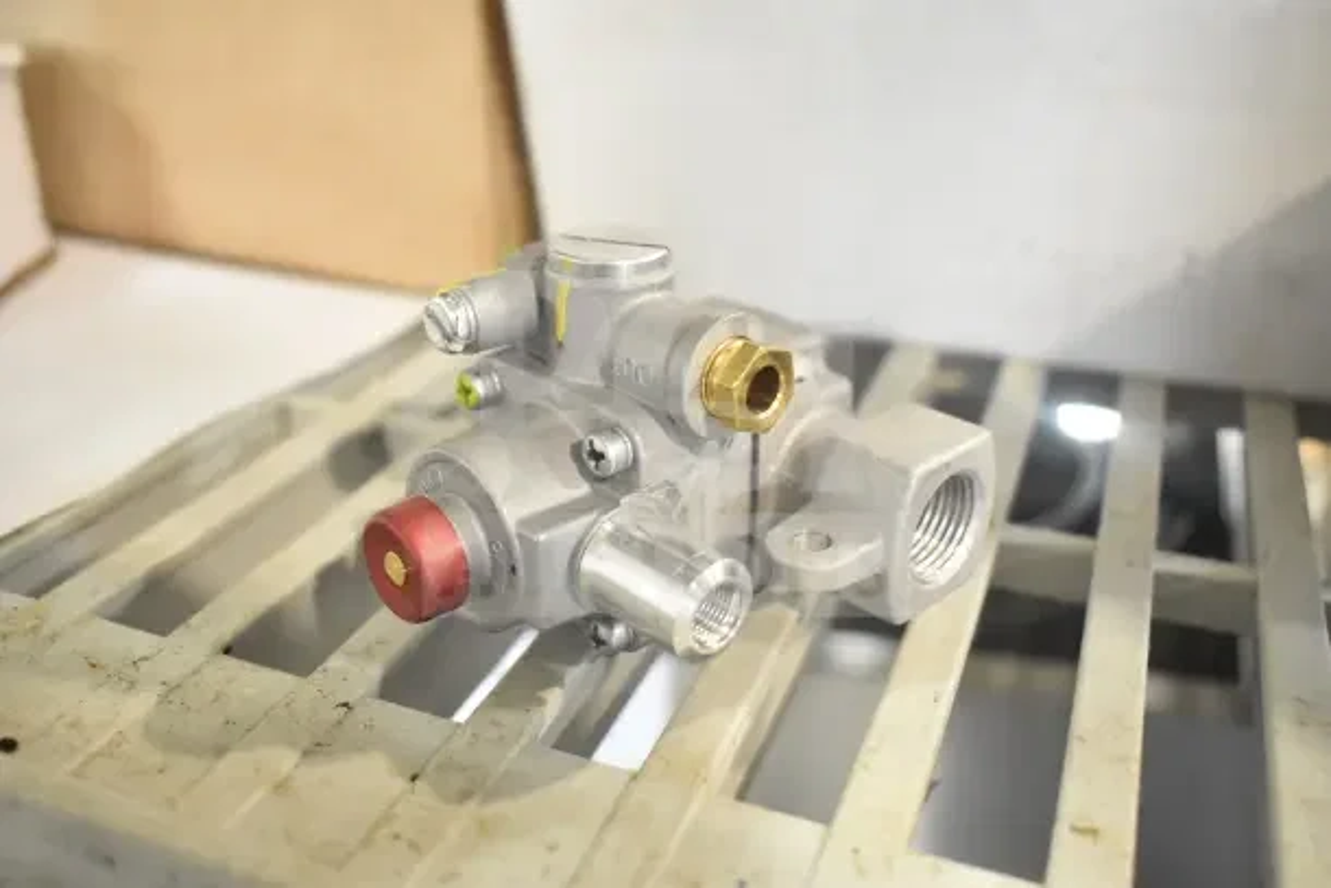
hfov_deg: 57.2
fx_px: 1220
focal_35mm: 33
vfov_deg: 40.0
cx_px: 666
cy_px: 444
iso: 1600
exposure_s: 1/60
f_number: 4
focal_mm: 22
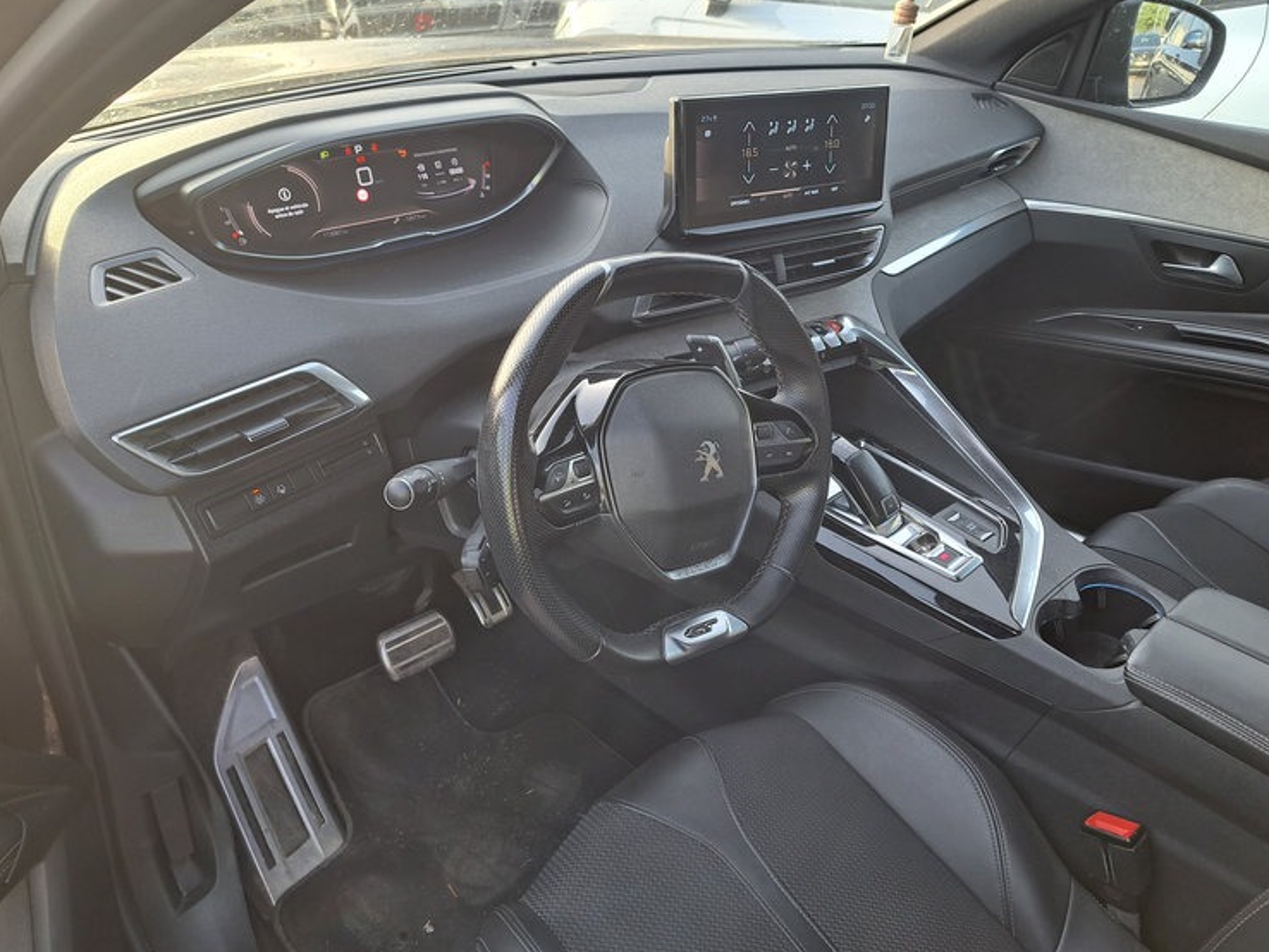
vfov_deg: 53.1
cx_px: 655
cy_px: 491
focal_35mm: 26
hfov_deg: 67.3
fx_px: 953
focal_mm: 5.23
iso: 50
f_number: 1.8
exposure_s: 1/50
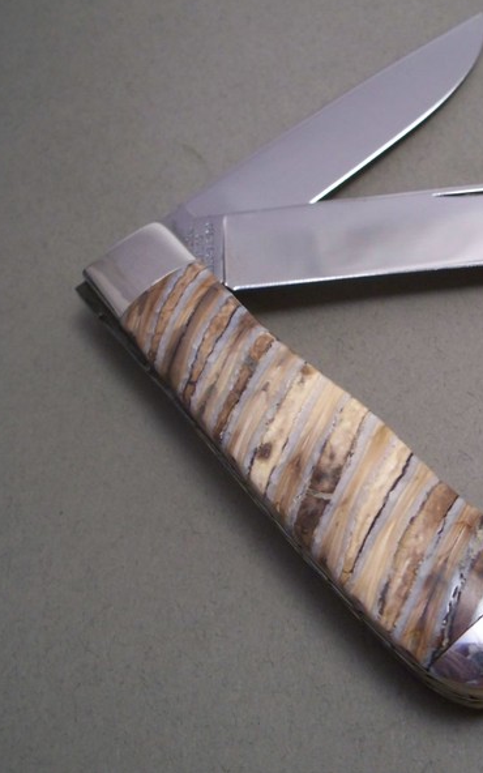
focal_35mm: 53
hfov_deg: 23.9
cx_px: 406
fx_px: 1116
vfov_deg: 38.2
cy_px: 385
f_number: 2.8
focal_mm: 7.8
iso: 200
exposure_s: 1/20
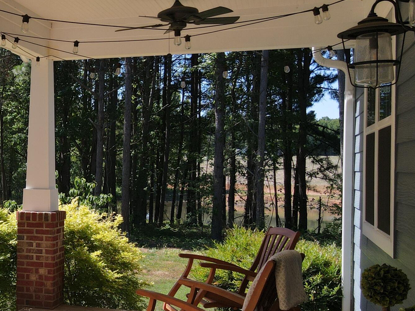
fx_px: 647
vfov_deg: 27.0
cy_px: 163
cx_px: -7
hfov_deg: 32.5
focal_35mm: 54
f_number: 2.8
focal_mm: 4.5
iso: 100
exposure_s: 1/500
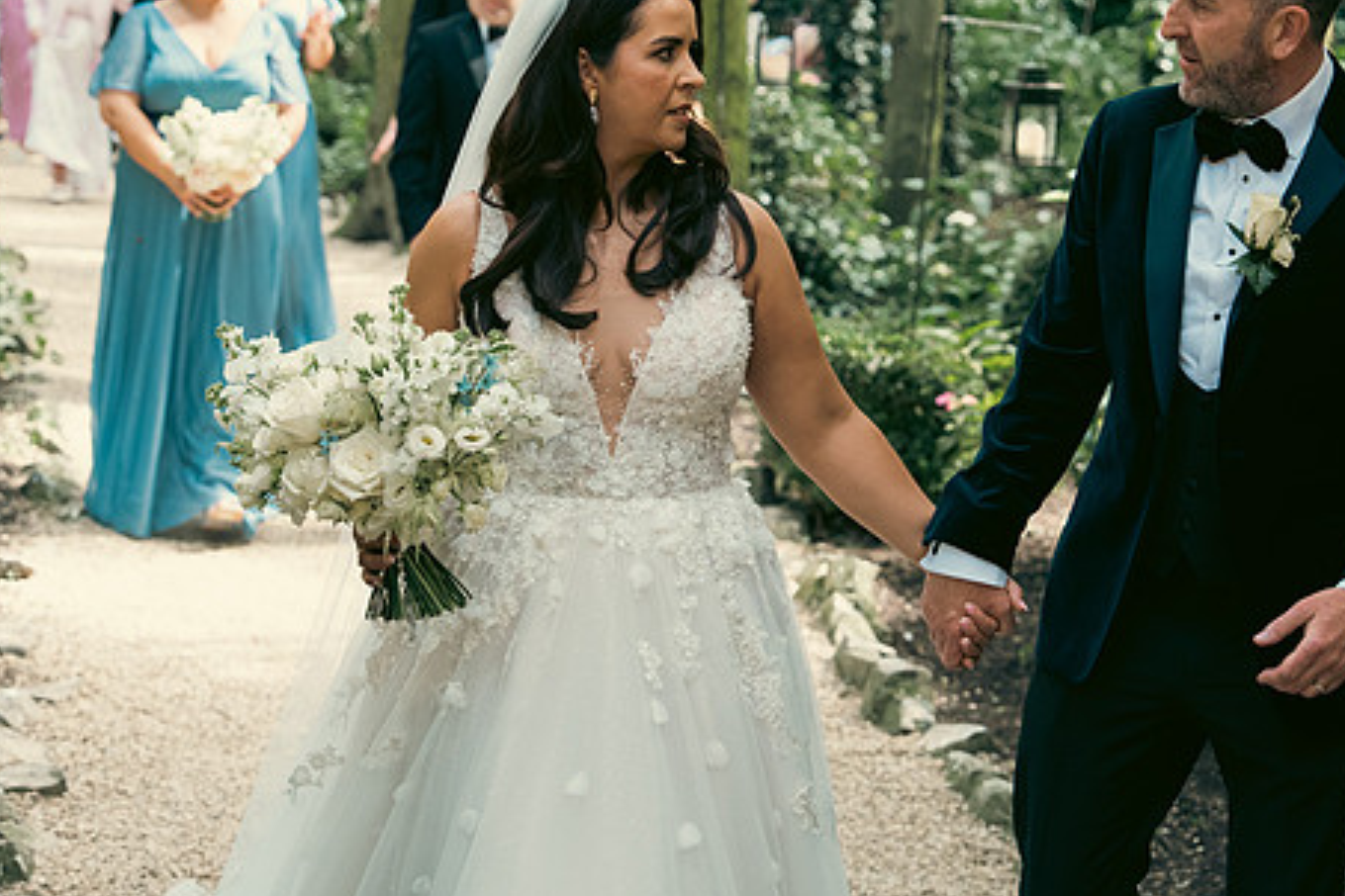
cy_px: 349
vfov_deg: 13.0
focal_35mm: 105
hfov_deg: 19.4
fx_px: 3923
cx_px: 822
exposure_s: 1/320
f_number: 3.5
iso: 1250
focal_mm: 55
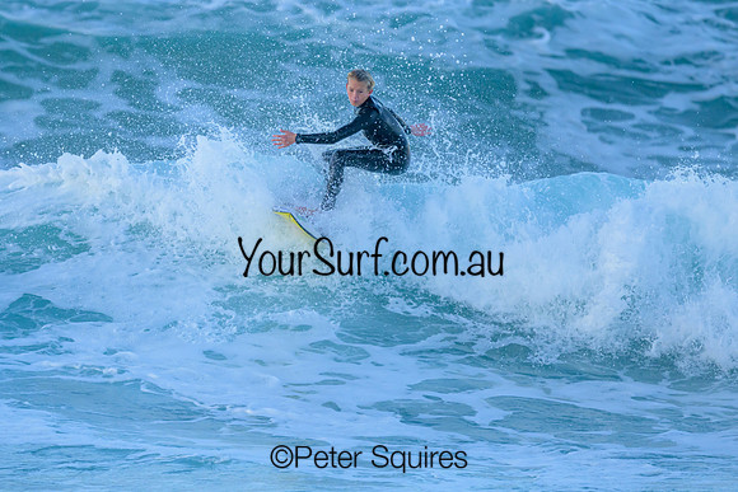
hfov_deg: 2.2
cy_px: 246
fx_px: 19534
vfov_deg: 1.4
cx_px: 302
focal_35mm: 953
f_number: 6.3
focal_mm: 800
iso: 900
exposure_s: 1/1600
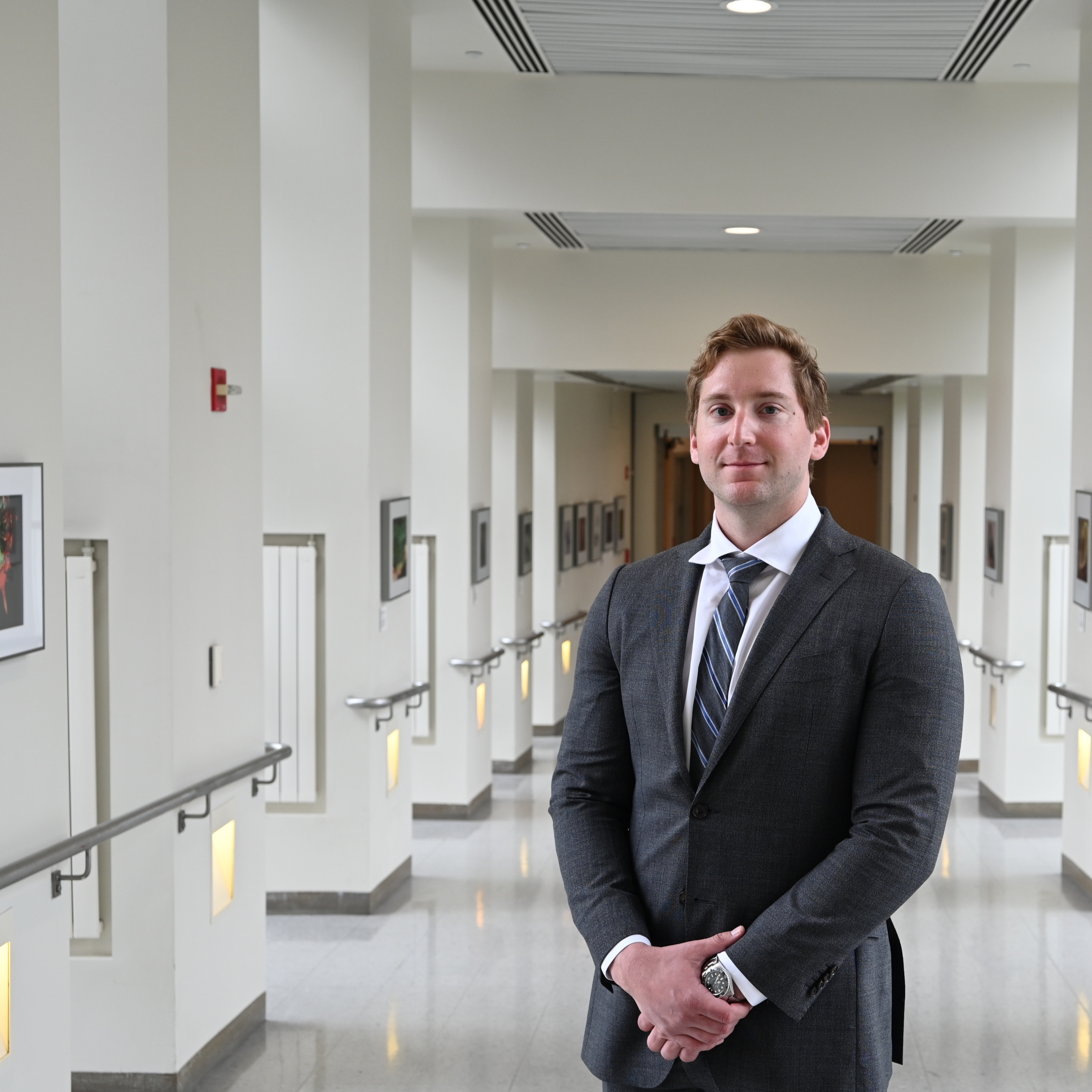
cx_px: 770
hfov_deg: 31.3
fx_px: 1927
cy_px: 563
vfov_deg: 31.6
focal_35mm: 54
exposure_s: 1/125
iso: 450
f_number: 5.6
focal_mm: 41
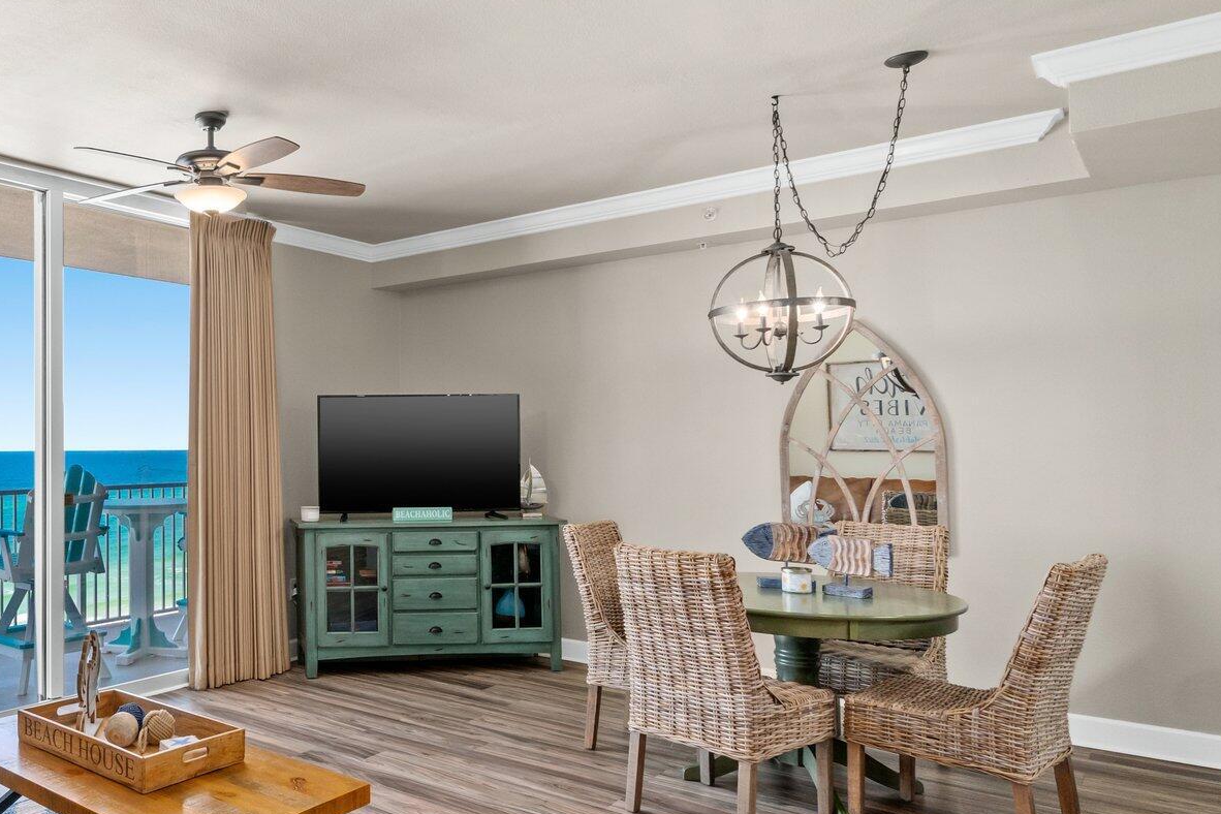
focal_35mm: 26
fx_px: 882
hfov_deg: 63.4
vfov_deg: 49.4
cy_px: 465
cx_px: 244
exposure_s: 1/10
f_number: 8
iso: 800
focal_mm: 10
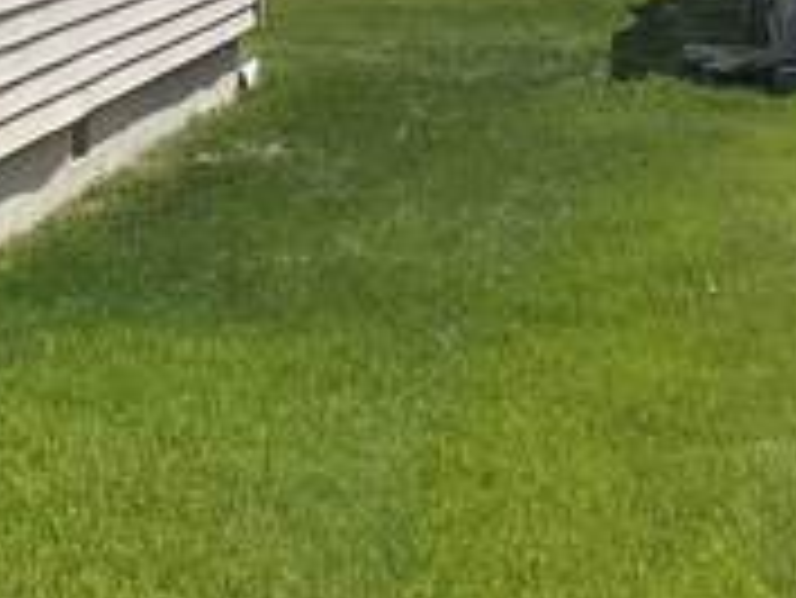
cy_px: -355
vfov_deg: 7.7
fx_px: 4326
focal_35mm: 188
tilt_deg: +1.3
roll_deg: -1.2
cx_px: -1079
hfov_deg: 9.4
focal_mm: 4.2
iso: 50
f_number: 1.6
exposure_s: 1/7299
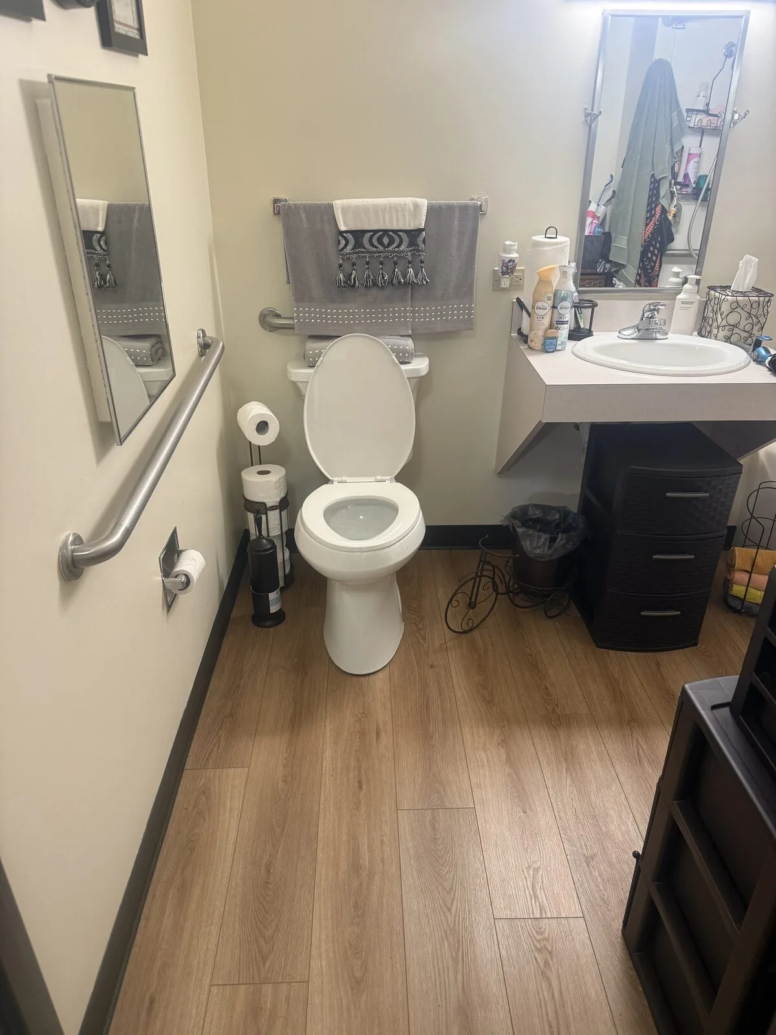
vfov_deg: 71.6
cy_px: 518
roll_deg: -1.9
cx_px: 388
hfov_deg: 56.8
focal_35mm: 24
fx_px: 717
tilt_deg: -26.5
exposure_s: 1/60
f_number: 1.78
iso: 200
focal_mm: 6.76
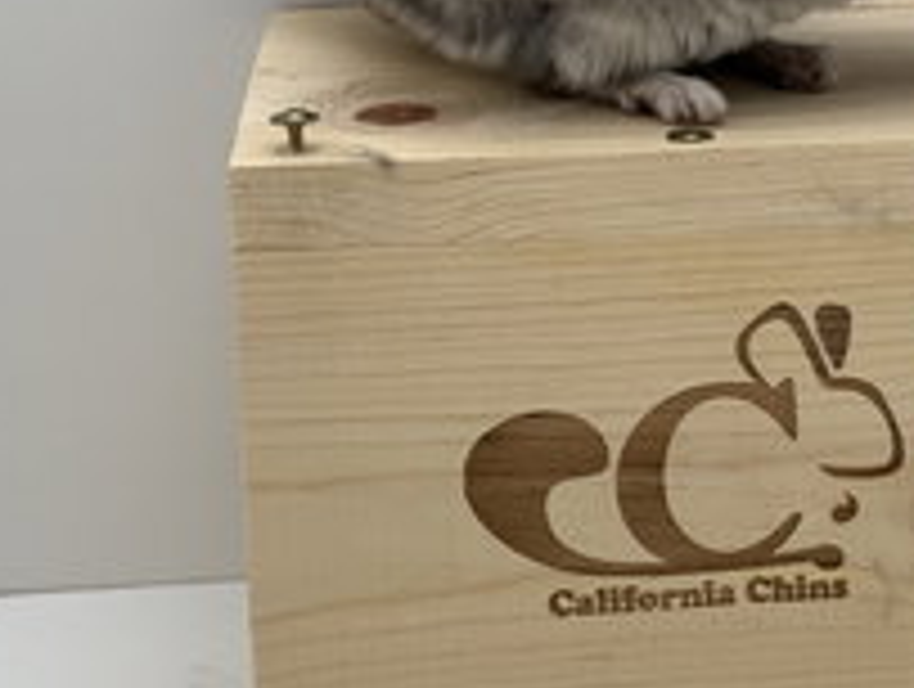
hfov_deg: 16.4
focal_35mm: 118
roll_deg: -0.5
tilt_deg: -13.4
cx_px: 882
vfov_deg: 12.5
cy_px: 70
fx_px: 3121
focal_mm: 6.76
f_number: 1.78
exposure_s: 1/687
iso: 64
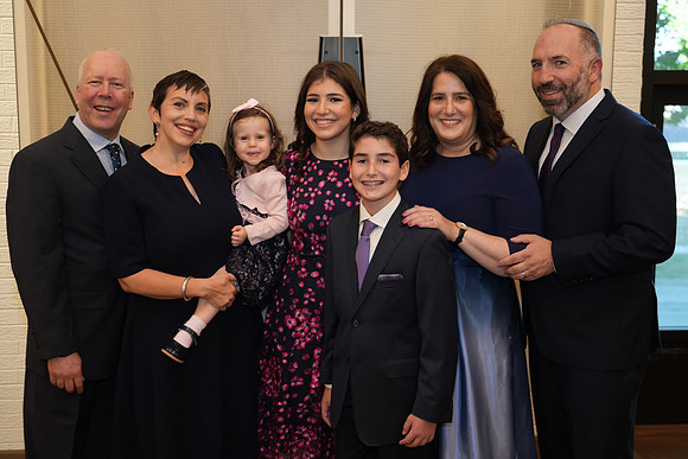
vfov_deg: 30.5
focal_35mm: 44
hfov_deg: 44.5
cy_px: 230
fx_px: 841
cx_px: 344
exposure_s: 1/80
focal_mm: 44
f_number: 4
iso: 640
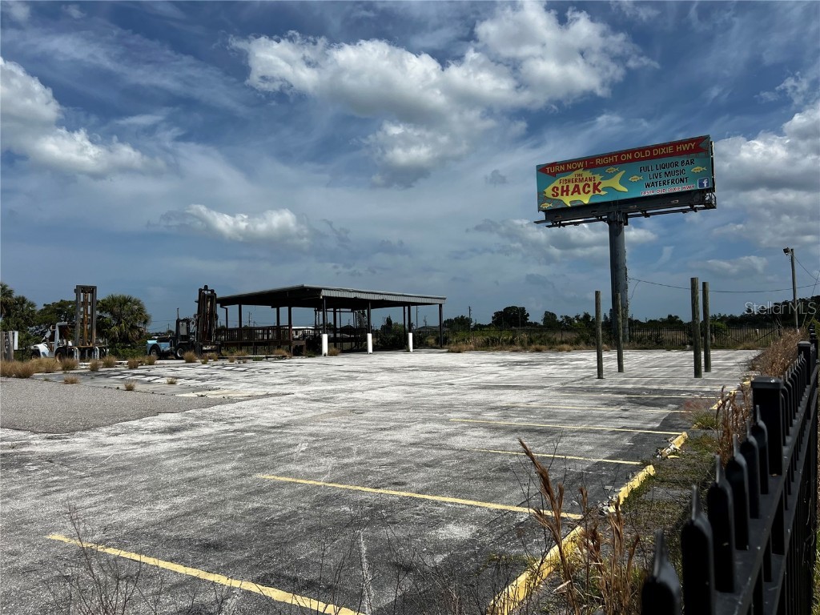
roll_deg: +1.8
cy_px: 308
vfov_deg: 53.1
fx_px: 616
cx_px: 410
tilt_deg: +2.8
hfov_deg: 67.3
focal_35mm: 26
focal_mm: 5.7
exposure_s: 1/10309
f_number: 1.5
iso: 50
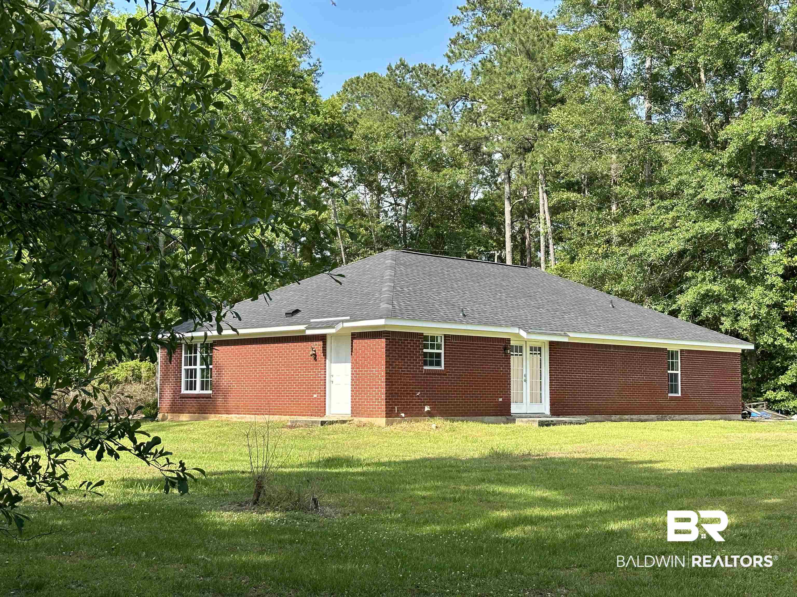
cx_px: 398
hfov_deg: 39.7
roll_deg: +0.0
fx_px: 1105
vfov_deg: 30.3
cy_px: 298
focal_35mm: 48
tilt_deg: +4.6
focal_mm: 6.86
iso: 64
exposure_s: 1/1242
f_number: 1.78
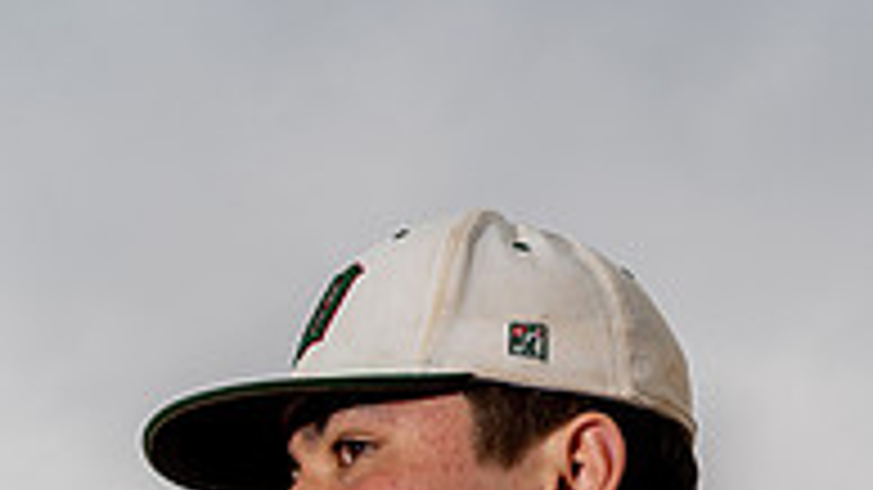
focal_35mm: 85
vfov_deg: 12.4
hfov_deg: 25.0
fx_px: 1967
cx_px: 459
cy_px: 1002
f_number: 7.1
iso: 320
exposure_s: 1/250
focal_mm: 35
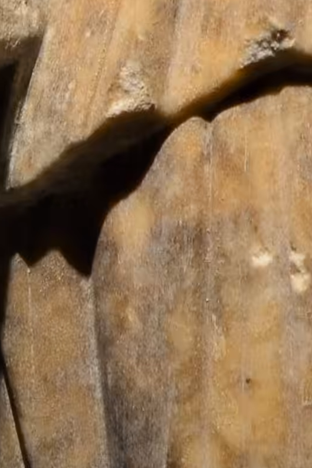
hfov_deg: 3.0
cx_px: 371
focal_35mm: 465
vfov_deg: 4.3
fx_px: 6042
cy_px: -906
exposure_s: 1/80
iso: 320
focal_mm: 50
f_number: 3.5
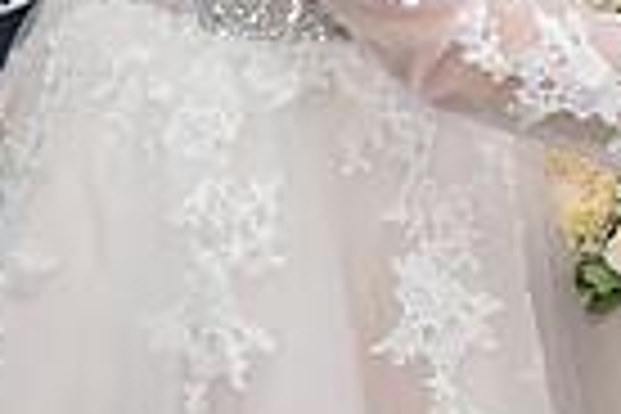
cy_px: -313
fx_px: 2760
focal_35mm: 160
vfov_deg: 8.3
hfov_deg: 12.0
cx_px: 1058
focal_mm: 38
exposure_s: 1/100
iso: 800
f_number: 2.8
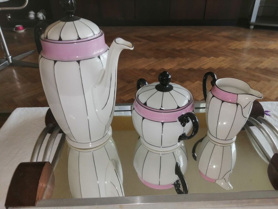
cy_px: 104
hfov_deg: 67.3
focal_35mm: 26
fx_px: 209
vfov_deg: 53.1
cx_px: 139
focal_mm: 3.64
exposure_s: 1/100
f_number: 1.8
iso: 50
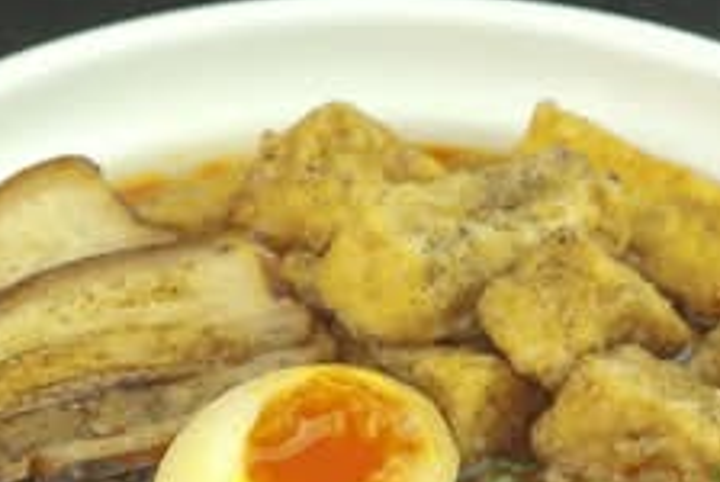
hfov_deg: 5.5
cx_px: 307
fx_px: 7499
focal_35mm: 374
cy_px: 450
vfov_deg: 3.7
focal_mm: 85
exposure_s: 1/200
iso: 400
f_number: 5
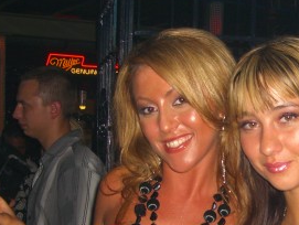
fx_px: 727
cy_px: 200
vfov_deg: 17.4
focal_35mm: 84
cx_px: 250
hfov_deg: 22.8
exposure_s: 1/60
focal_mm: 7.9
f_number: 2.8
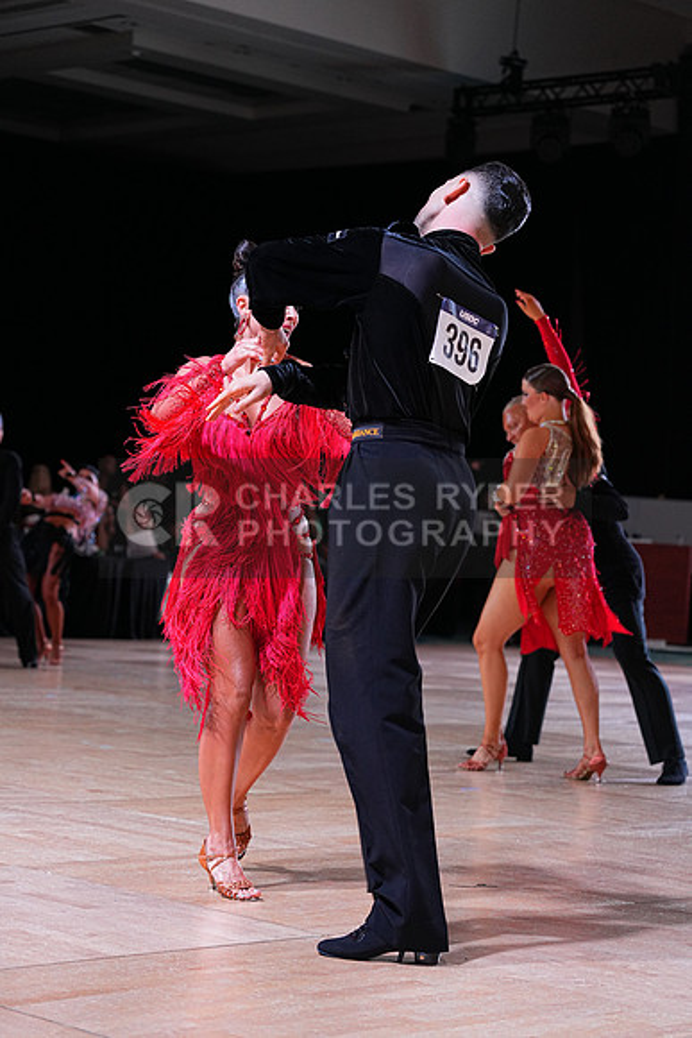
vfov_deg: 25.4
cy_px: 519
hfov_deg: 17.1
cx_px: 346
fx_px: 2305
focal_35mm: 80
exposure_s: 1/400
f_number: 4
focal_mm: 80
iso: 1600
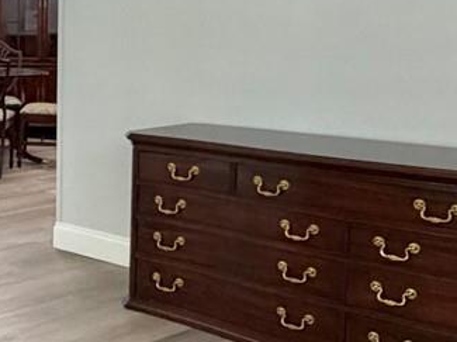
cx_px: -139
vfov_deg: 21.2
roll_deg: +0.8
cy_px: 128
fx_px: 910
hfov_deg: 24.5
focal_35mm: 69
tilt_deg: -7.3
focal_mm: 2.22
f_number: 2.2
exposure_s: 1/120
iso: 320
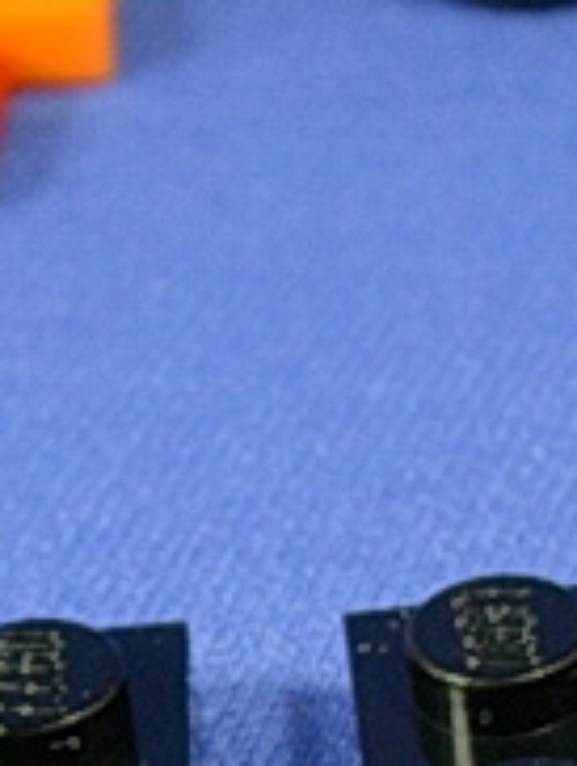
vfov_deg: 7.9
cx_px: 274
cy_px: 640
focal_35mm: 249
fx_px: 5521
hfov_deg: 6.0
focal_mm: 10.8
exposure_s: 1/7.7
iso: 70
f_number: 3.7
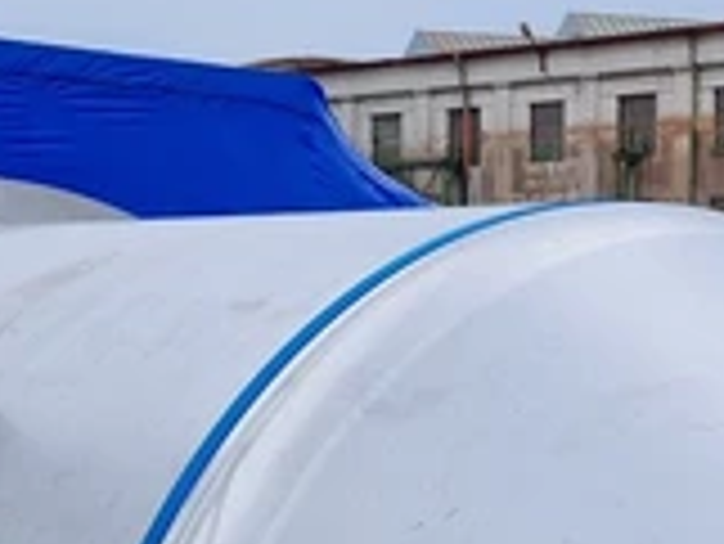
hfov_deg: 18.3
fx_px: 2240
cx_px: 486
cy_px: 910
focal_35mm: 107
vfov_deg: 12.8
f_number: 1.8
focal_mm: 5.4
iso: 50
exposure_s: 1/1144
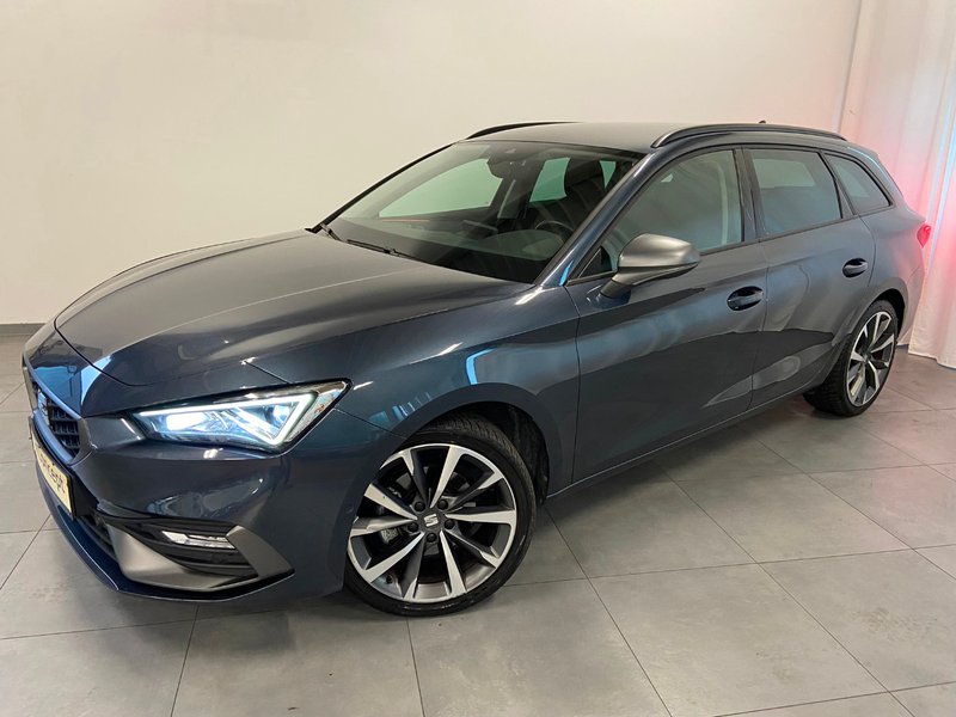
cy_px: 358
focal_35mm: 26
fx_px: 718
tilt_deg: -18.8
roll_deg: -0.8
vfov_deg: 53.1
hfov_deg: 67.3
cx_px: 478
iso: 250
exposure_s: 1/50
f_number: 1.8
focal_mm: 4.25
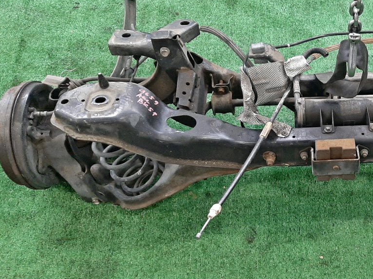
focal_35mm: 49
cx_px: 343
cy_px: 180
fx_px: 528
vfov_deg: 29.5
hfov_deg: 36.3
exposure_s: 1/50
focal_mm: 3.93
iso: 225
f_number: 1.7
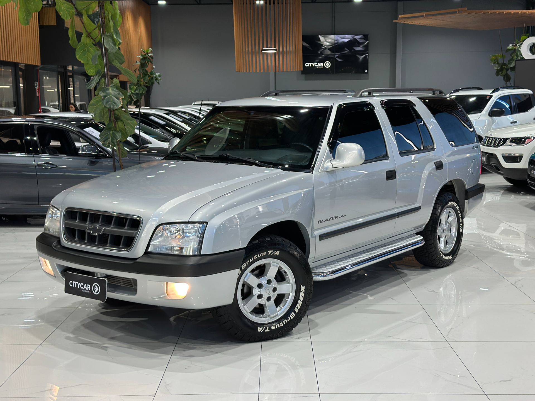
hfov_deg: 39.7
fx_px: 742
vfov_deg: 30.3
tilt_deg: -7.9
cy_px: 200
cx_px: 268
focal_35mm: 48
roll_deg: +0.7
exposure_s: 1/120
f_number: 1.78
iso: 125
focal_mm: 6.86
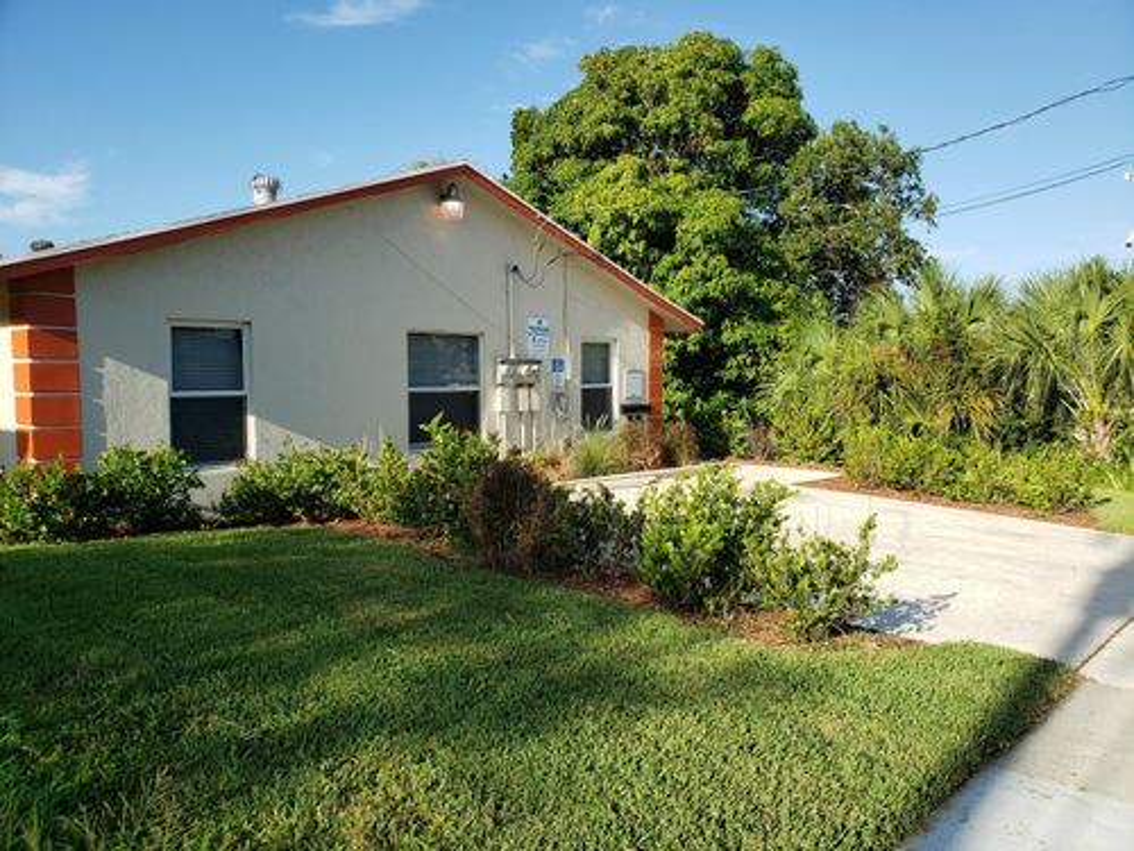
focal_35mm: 26
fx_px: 852
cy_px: 426
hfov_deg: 67.3
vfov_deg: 53.1
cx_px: 567
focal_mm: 4.3
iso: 50
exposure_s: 1/932
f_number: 2.4
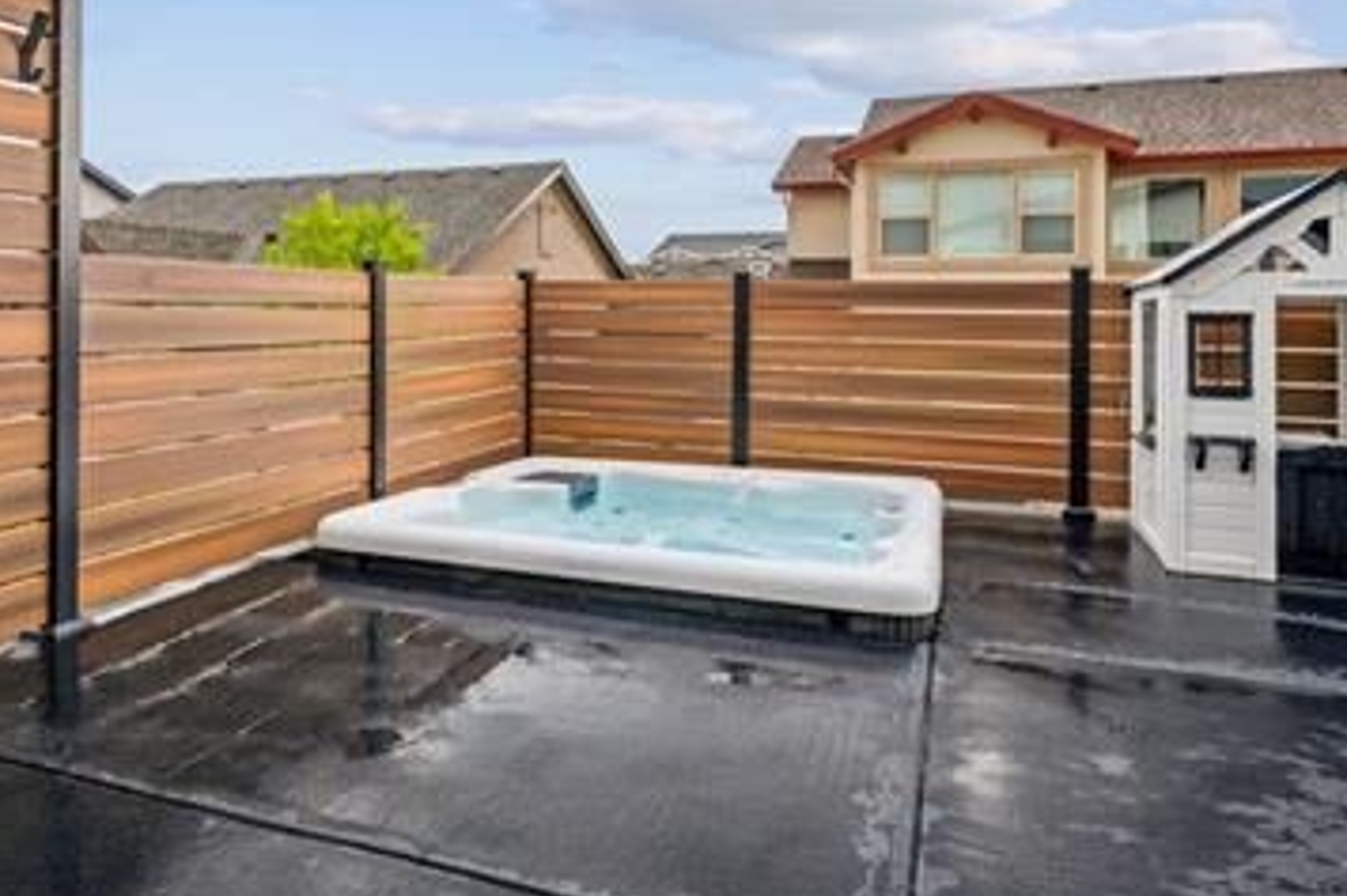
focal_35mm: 27
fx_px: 1010
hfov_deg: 66.7
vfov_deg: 47.1
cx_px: 530
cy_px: 299
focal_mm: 15
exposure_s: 1/250
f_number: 11
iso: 800
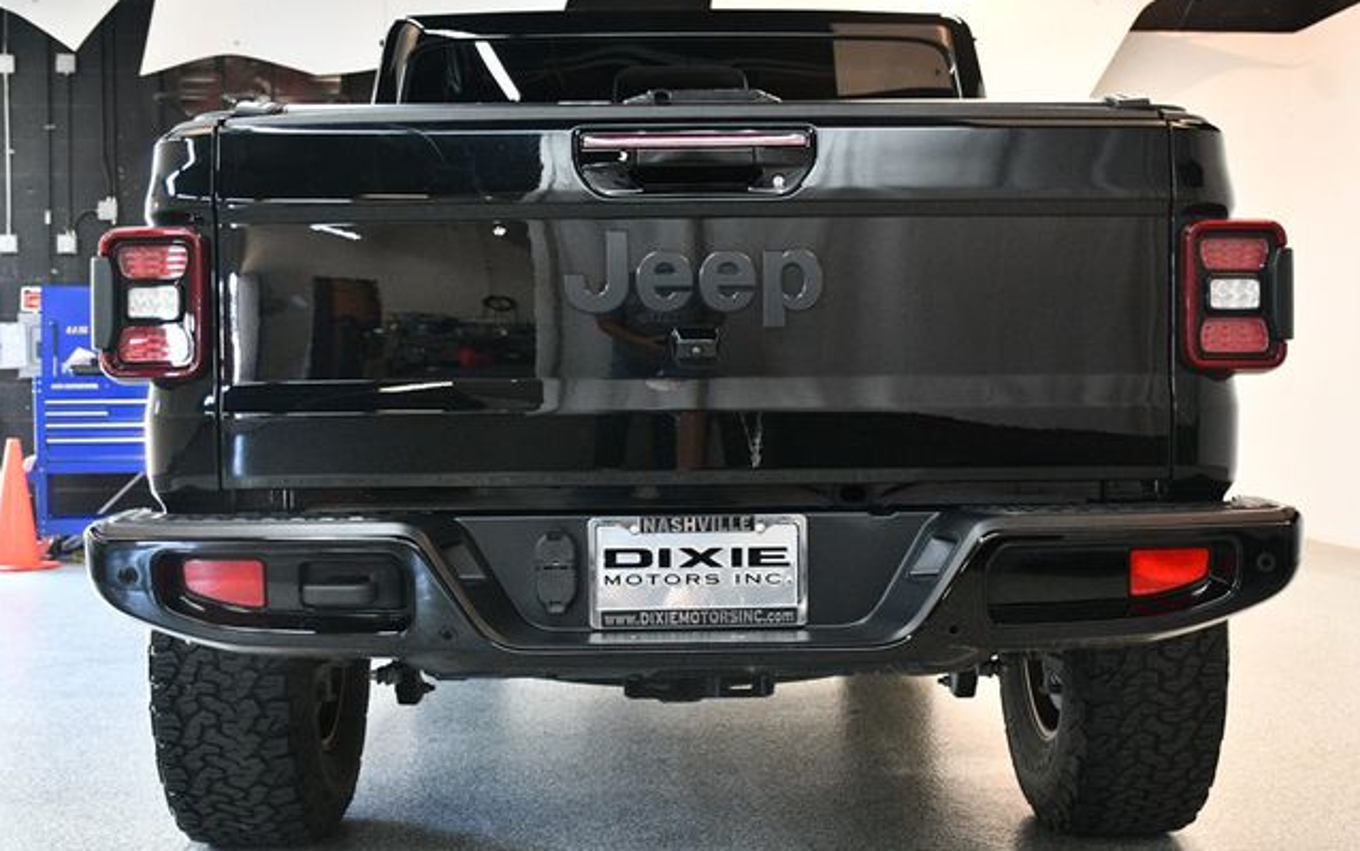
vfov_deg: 28.0
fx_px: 1705
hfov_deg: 43.5
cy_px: 422
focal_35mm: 46
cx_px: 680
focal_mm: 30
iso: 3200
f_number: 4
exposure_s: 1/80
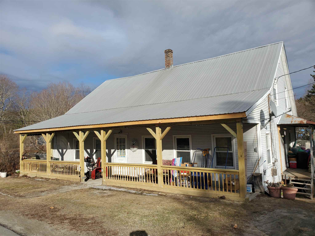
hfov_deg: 67.3
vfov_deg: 53.1
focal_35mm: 26
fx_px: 237
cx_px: 158
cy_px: 118
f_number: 2.4
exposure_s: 1/1788
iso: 50
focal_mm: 4.3
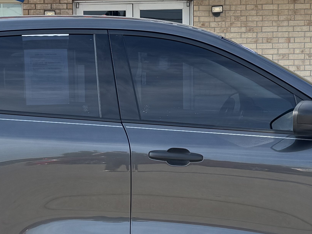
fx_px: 757
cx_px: 126
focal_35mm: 84
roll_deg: +0.9
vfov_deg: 17.6
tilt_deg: -4.6
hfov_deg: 23.3
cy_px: 119
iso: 80
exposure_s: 1/1597
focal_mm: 6.76
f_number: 1.78
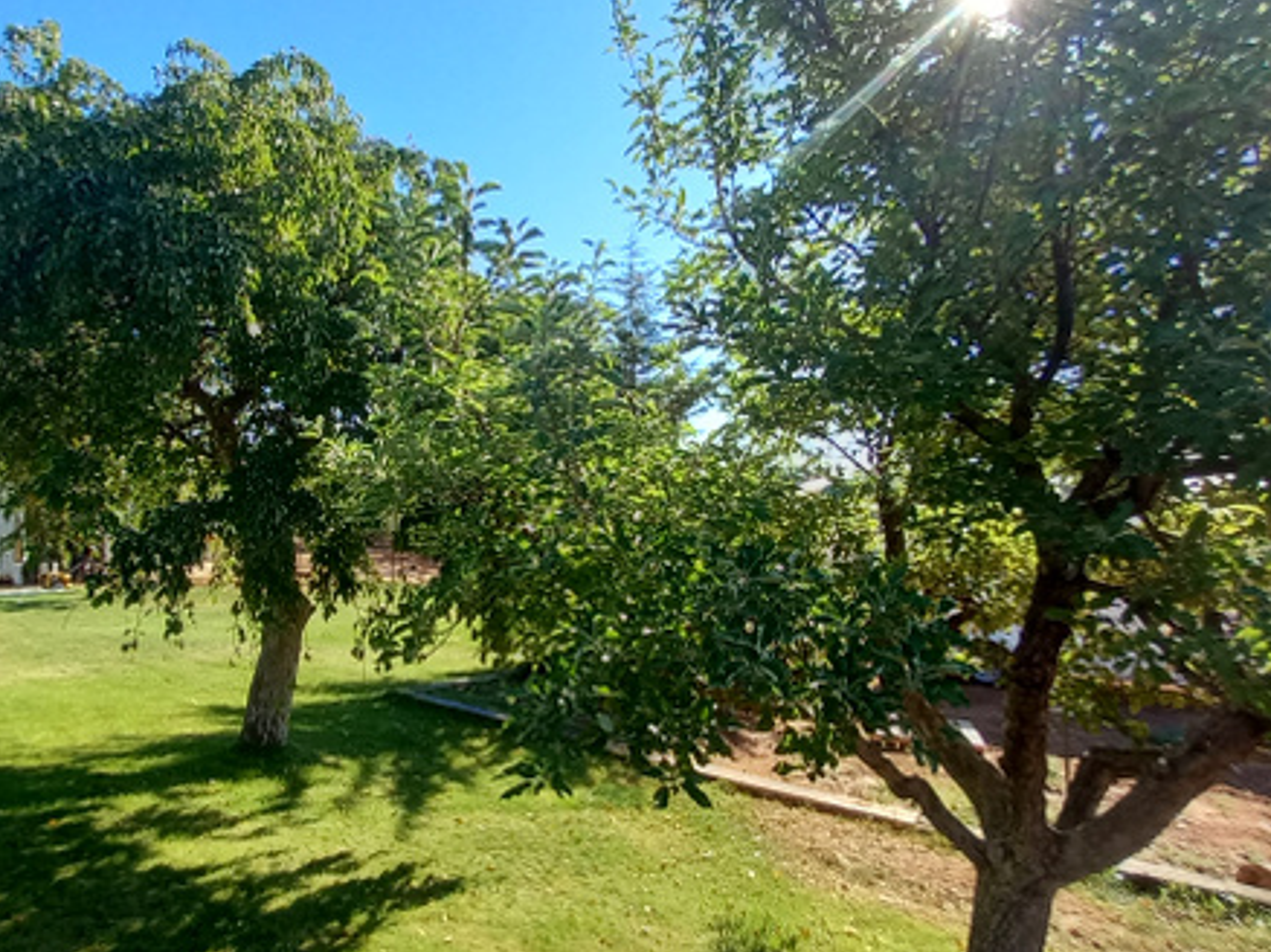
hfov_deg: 84.0
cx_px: 528
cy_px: 476
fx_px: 697
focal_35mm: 19
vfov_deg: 68.6
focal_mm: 1.13
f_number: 2.2
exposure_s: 1/222
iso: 40
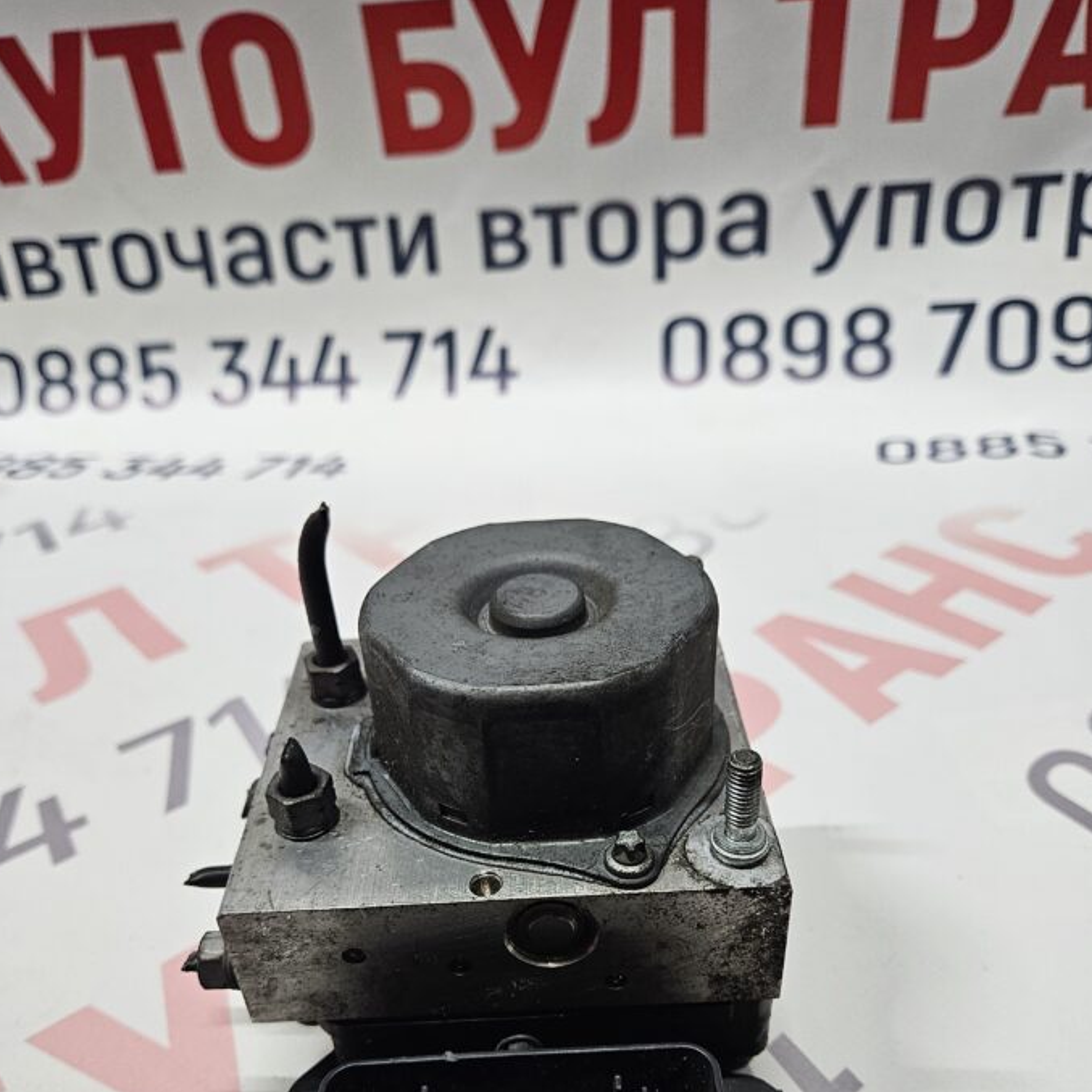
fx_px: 999
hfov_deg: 57.3
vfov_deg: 56.1
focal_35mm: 28
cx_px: 539
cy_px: 723
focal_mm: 5.4
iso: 400
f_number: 1.8
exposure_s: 1/100
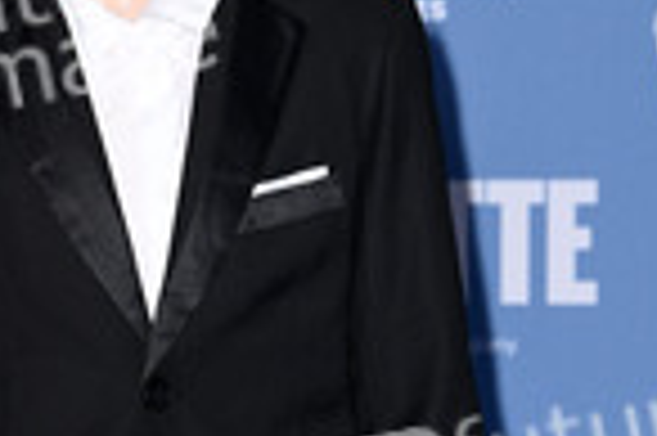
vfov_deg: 4.0
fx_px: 6234
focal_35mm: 342
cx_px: 117
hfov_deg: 6.0
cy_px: 270
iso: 1000
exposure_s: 1/250
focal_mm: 125
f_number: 6.3
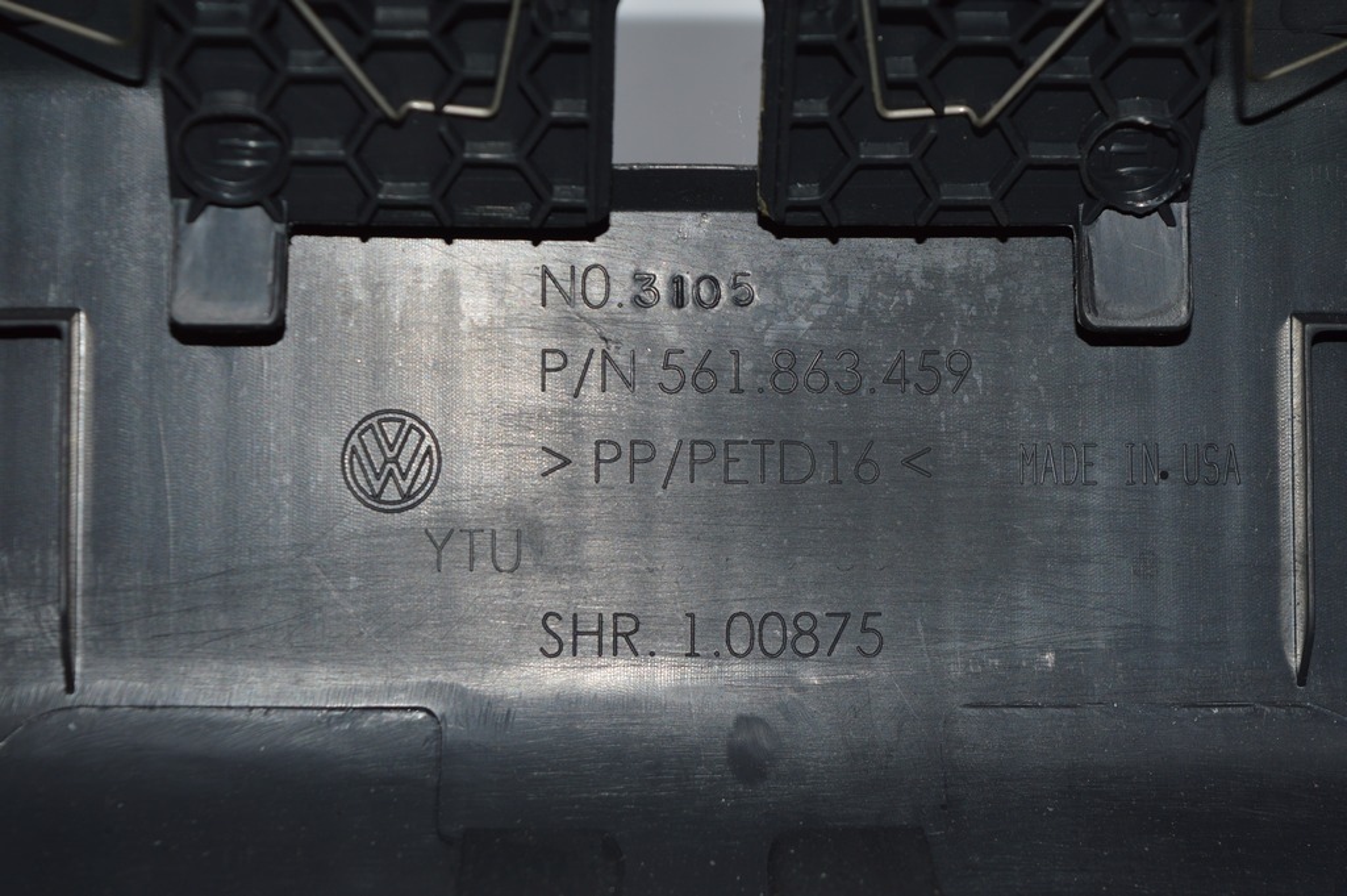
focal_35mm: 82
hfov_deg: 24.6
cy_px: 448
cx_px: 674
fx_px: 3084
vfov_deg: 16.5
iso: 100
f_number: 8
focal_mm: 55
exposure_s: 1/60
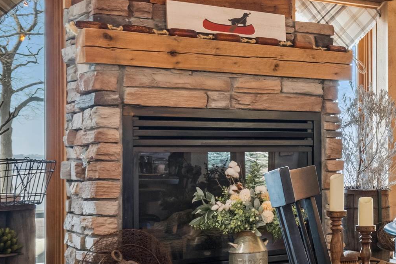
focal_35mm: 70
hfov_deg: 25.4
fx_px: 770
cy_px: 149
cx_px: 493
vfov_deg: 19.5
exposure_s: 1/50
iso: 800
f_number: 10
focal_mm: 23
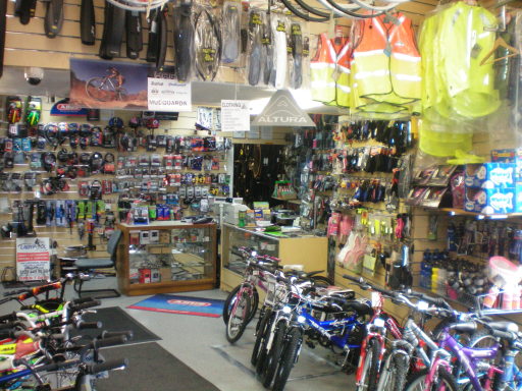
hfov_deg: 49.0
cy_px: 196
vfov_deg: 37.7
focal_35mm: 38
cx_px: 261
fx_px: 573
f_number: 3.1
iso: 400
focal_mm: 6.3
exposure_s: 1/60
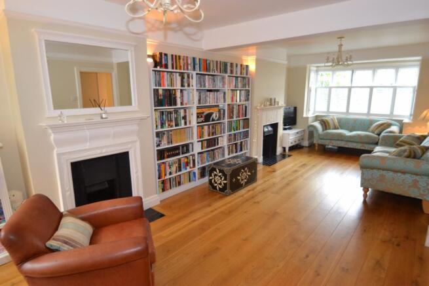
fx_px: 232
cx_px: 214
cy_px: 143
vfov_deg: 63.2
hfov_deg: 85.4
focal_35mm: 20
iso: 900
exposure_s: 1/60
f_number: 3.8
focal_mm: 13
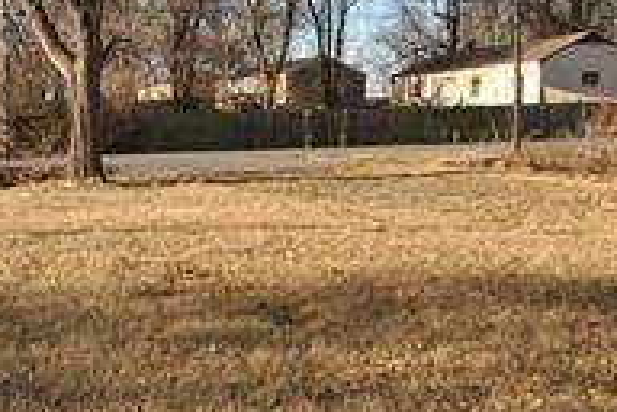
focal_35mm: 50
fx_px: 857
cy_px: 259
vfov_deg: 26.9
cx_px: 64
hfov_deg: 37.1
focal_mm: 10
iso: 100
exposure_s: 1/200
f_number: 6.3
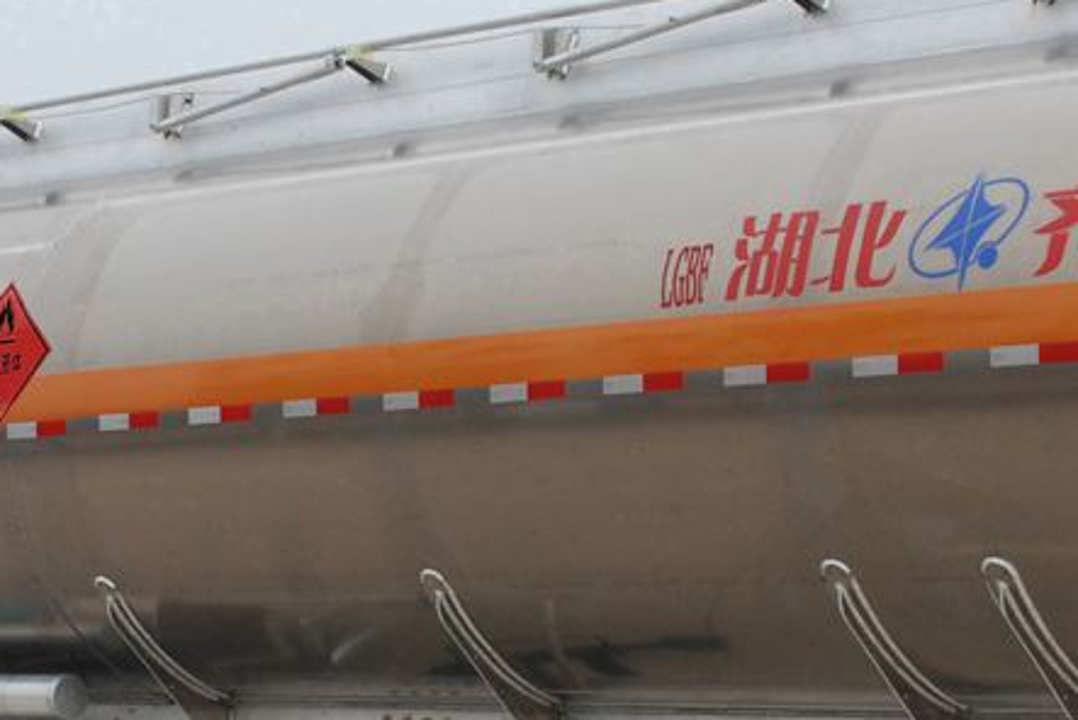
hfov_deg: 16.8
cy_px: 545
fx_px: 3655
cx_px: 450
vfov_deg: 11.2
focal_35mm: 122
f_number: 10
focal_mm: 24
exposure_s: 1/250
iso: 250
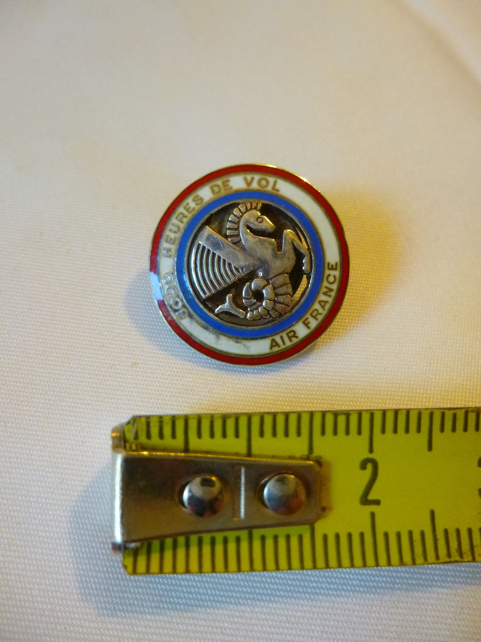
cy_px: 321
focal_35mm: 25
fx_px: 463
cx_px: 240
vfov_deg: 69.4
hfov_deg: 54.9
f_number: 3.1
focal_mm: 4.5
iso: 400
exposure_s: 1/40
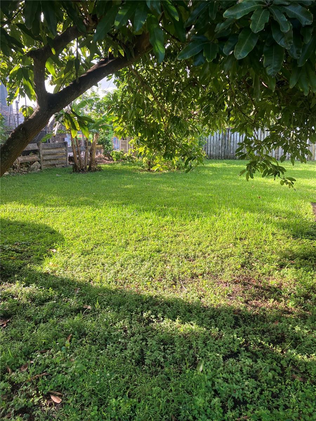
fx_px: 341
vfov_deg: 63.4
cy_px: 210
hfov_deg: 49.7
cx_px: 158
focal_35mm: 28
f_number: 1.8
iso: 25
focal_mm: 3.99
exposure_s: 1/233
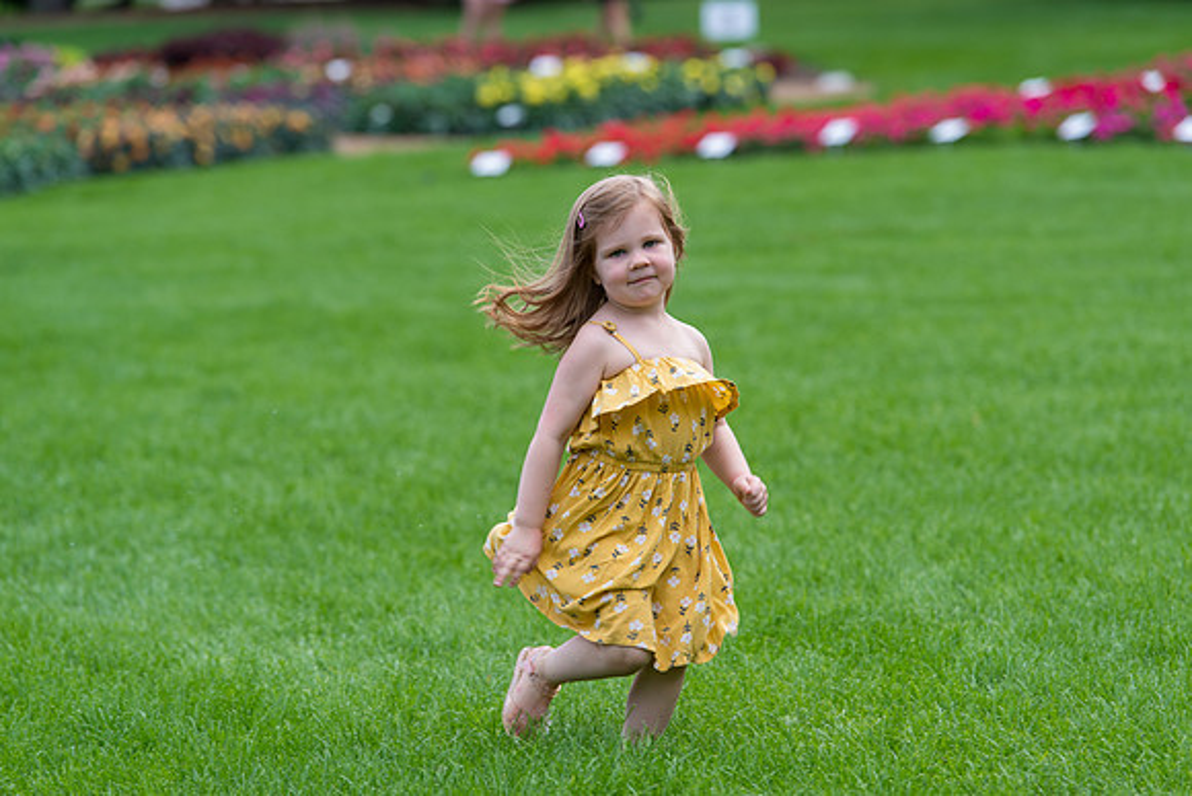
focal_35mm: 175
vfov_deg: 7.9
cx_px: 596
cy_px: 398
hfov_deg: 11.7
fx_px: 5796
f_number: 5
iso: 200
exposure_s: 1/320
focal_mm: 175
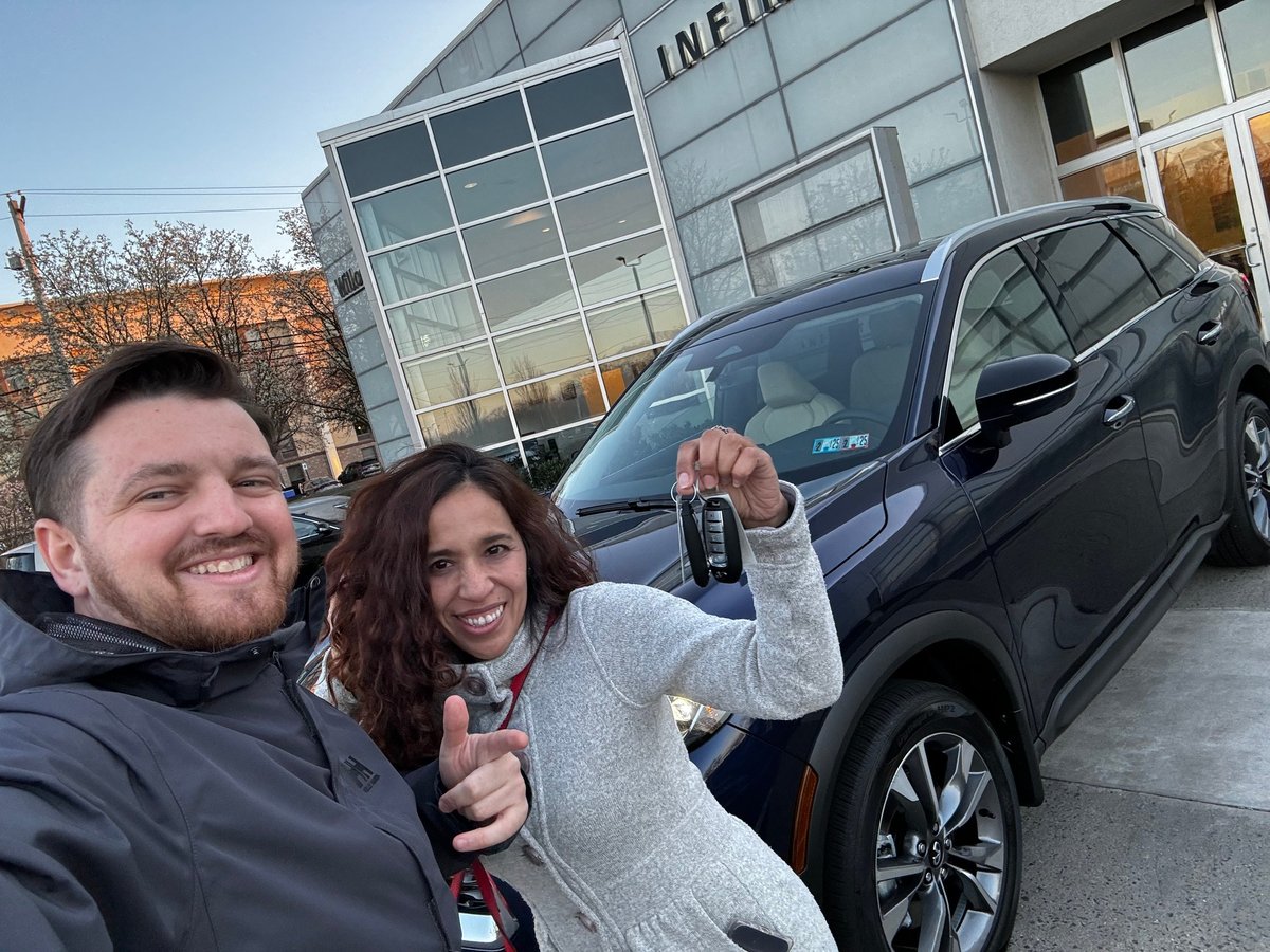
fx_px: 844
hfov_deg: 73.9
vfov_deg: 58.9
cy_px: 476
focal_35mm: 23
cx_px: 635
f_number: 1.9
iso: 80
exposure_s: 1/79
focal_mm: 2.69
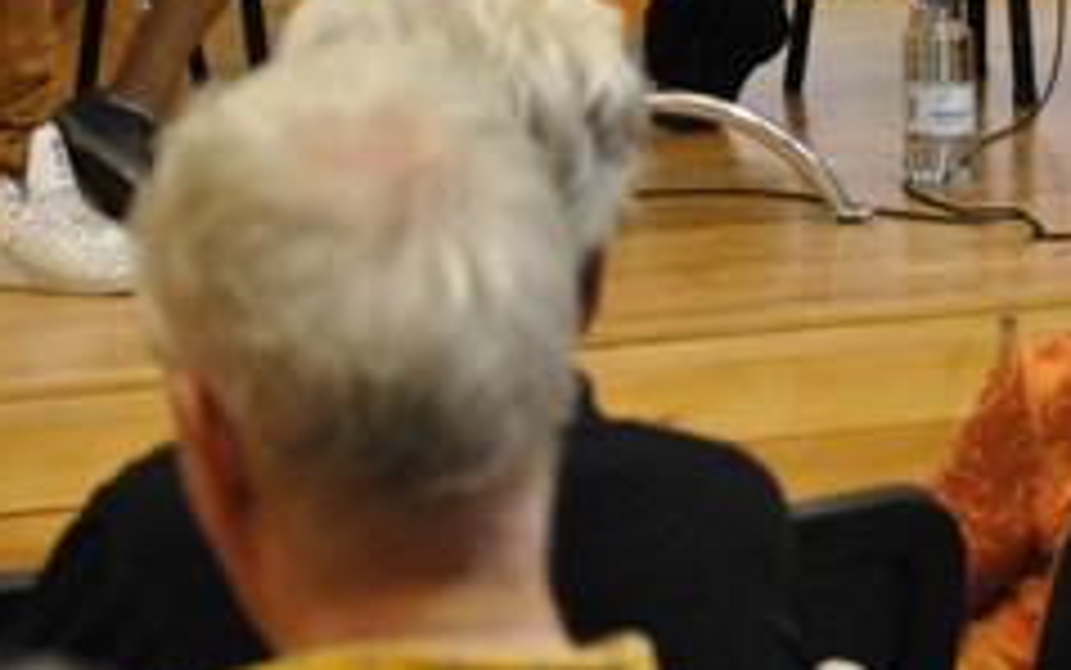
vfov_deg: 5.8
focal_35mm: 226
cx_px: 693
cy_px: -180
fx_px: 6611
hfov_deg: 9.3
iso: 1000
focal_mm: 55
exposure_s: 1/30
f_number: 4
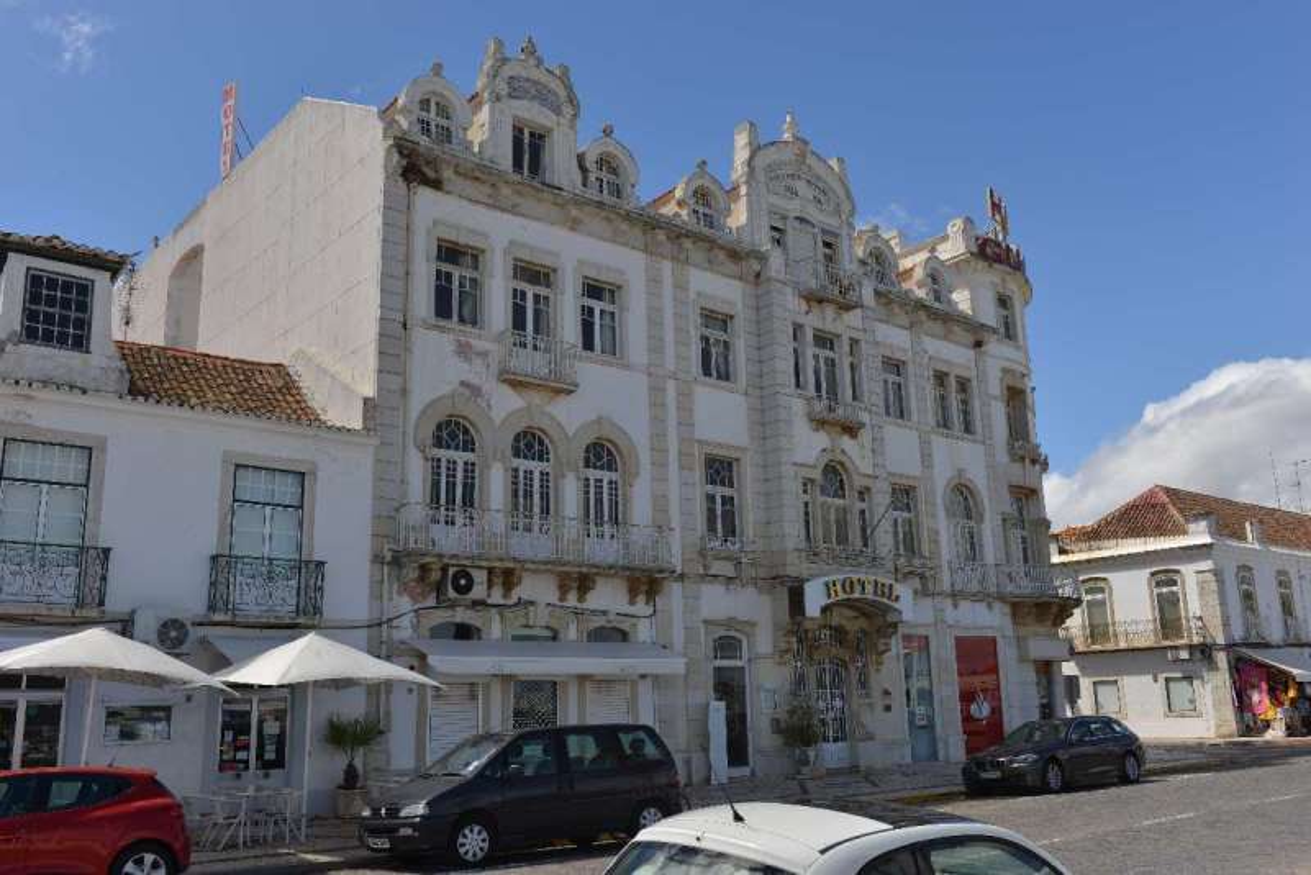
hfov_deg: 58.7
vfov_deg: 41.1
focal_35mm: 32
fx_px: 1166
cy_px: 438
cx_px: 656
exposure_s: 1/400
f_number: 9
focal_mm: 32
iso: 125
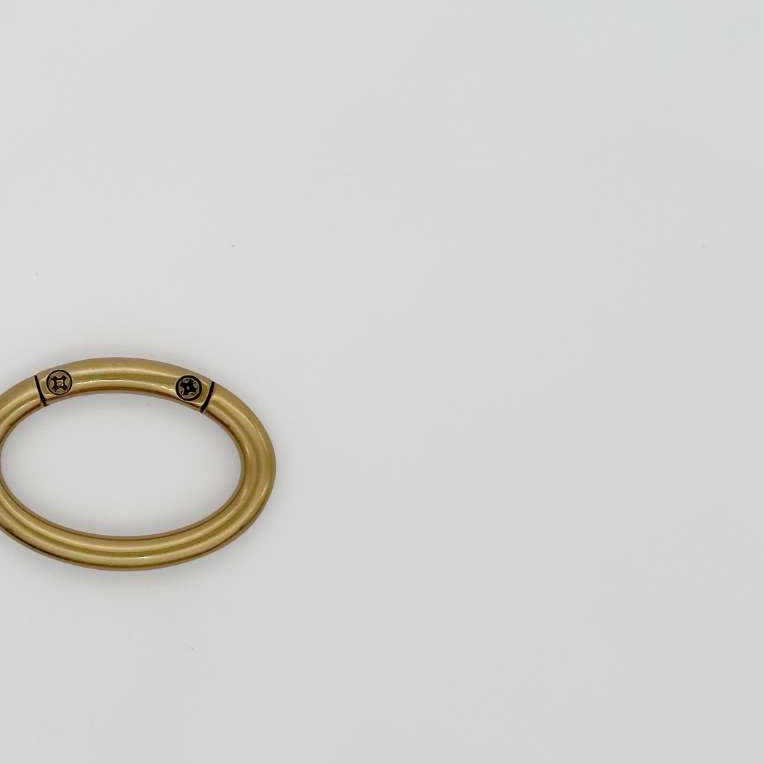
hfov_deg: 21.3
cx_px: 120
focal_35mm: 80
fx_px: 1998
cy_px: 452
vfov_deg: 21.6
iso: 64
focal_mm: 6.86
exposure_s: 1/2532
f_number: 1.78
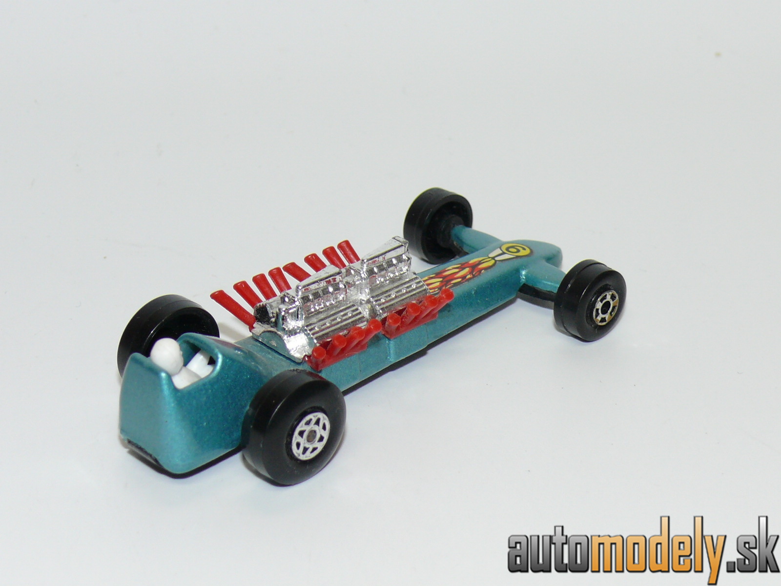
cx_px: 390
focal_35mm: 105
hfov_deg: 18.7
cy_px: 293
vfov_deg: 14.1
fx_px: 2369
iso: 100
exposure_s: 1/30
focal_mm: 13.7
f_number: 4
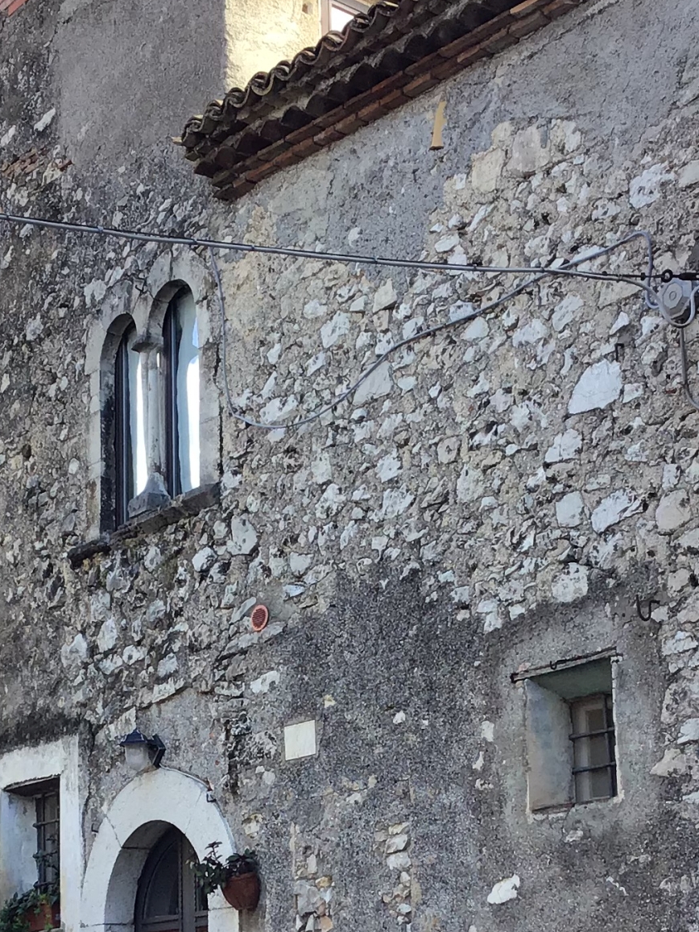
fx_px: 2019
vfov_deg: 25.6
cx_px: 329
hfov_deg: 19.6
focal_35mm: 75
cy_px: 731
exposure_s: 1/144
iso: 25
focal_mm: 3.3
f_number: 2.4
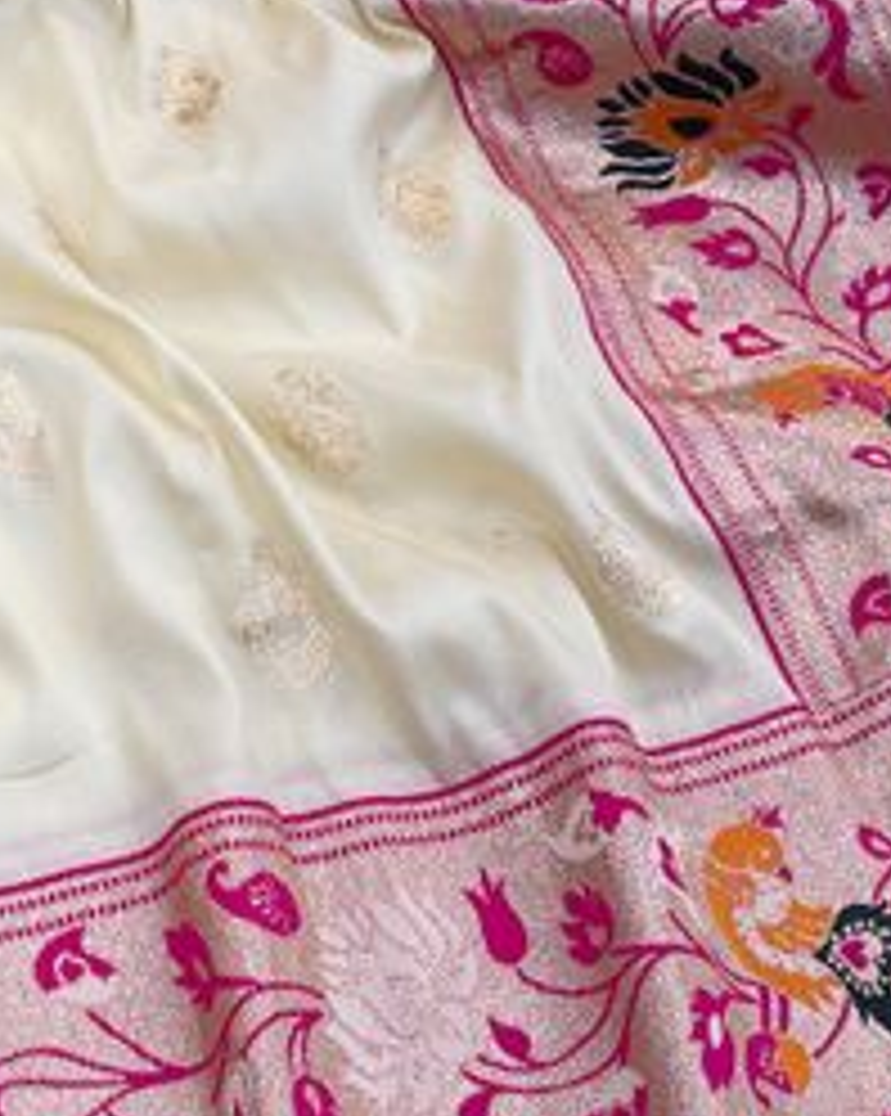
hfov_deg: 18.6
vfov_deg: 23.2
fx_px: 2706
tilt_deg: -57.1
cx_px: 288
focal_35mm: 82
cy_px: 400
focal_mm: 4.2
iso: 50
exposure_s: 1/100
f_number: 1.6
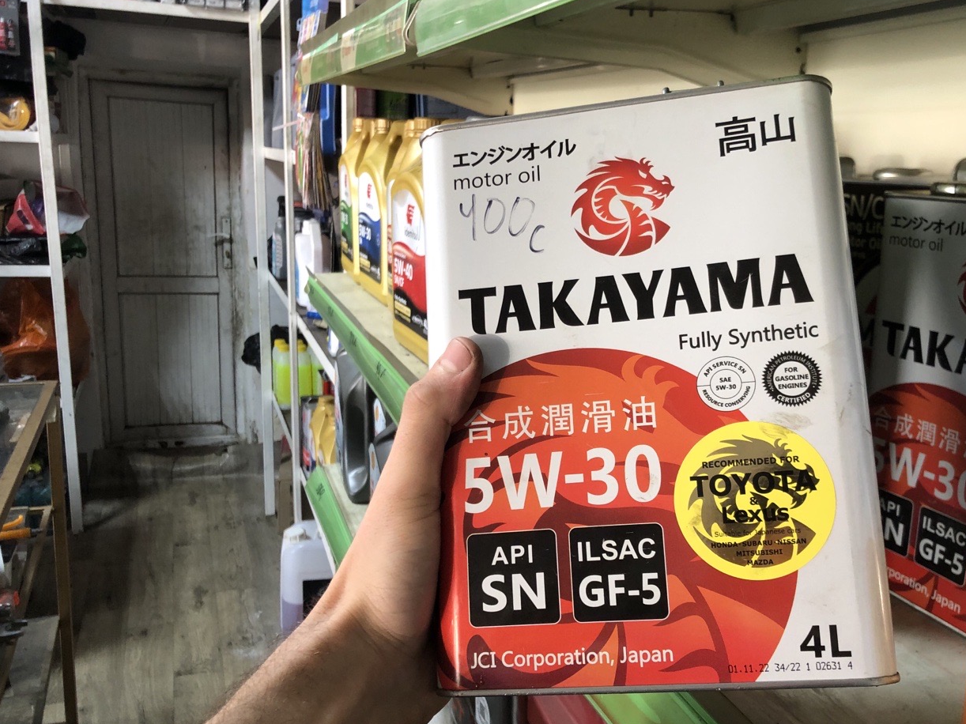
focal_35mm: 33
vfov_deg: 42.9
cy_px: 394
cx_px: 543
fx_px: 921
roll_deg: -2.1
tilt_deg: -15.3
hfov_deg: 55.2
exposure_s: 1/20
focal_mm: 4
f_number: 1.8
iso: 40
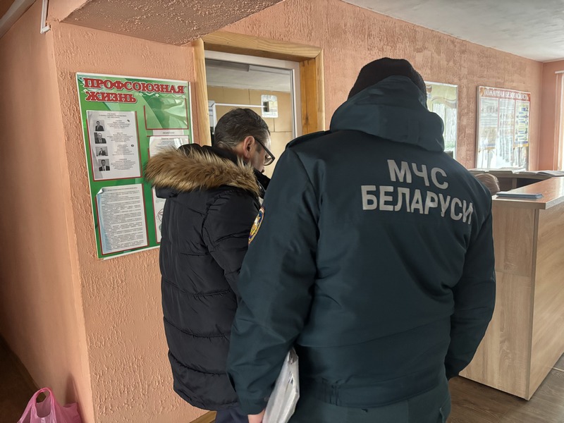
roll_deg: +3.6
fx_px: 424
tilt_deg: -7.8
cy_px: 212
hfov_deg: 67.3
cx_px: 282
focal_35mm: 26
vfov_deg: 53.1
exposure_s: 1/37
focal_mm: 5.96
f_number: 1.6
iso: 640
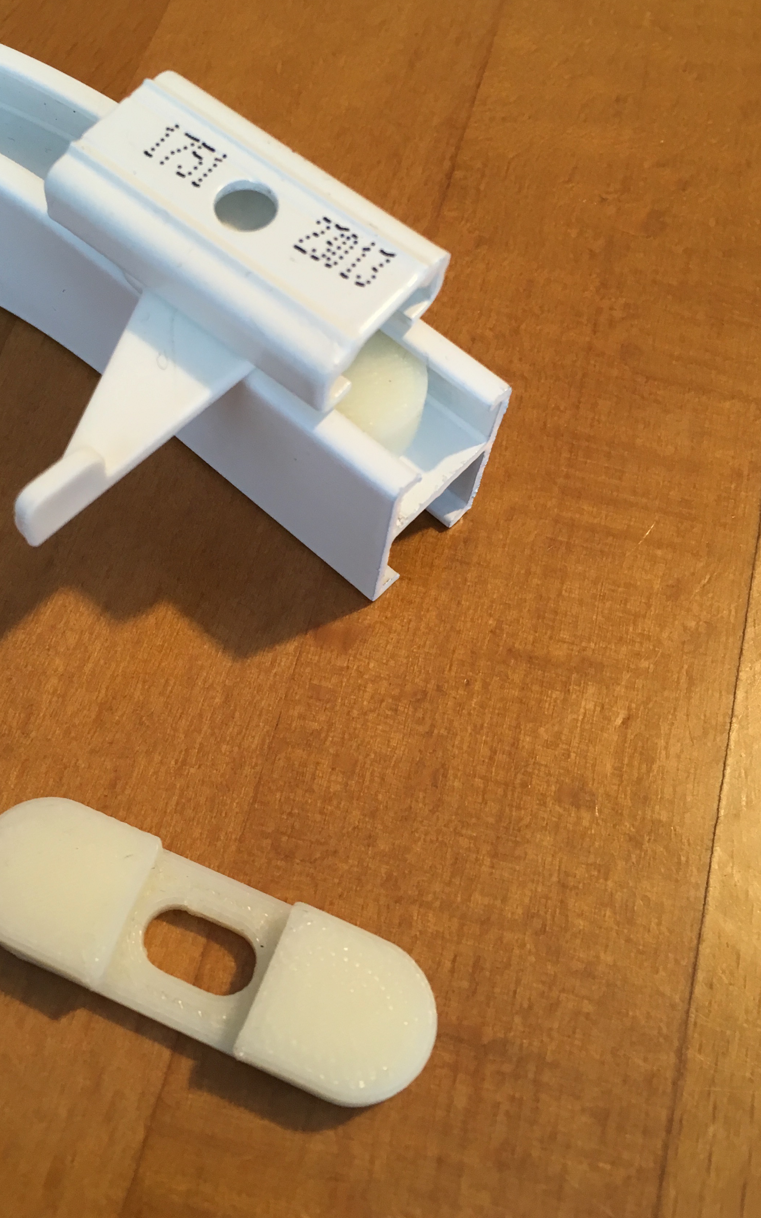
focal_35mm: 37
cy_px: 536
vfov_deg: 52.6
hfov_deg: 34.2
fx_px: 1228
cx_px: 281
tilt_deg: -62.2
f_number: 2.2
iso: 80
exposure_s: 1/33
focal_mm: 4.15
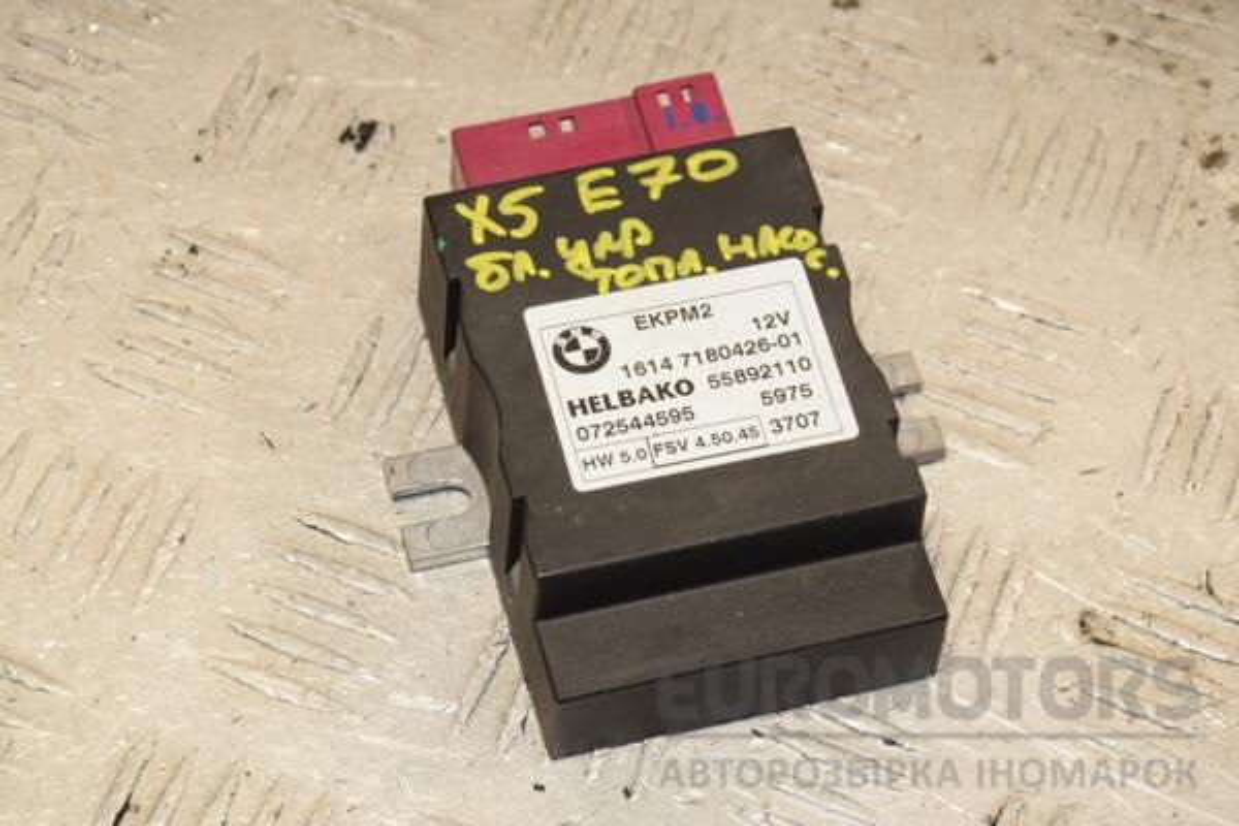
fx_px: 3872
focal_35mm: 112
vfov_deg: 12.2
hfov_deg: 18.2
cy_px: 413
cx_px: 620
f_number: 8
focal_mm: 75
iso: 800
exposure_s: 1/200
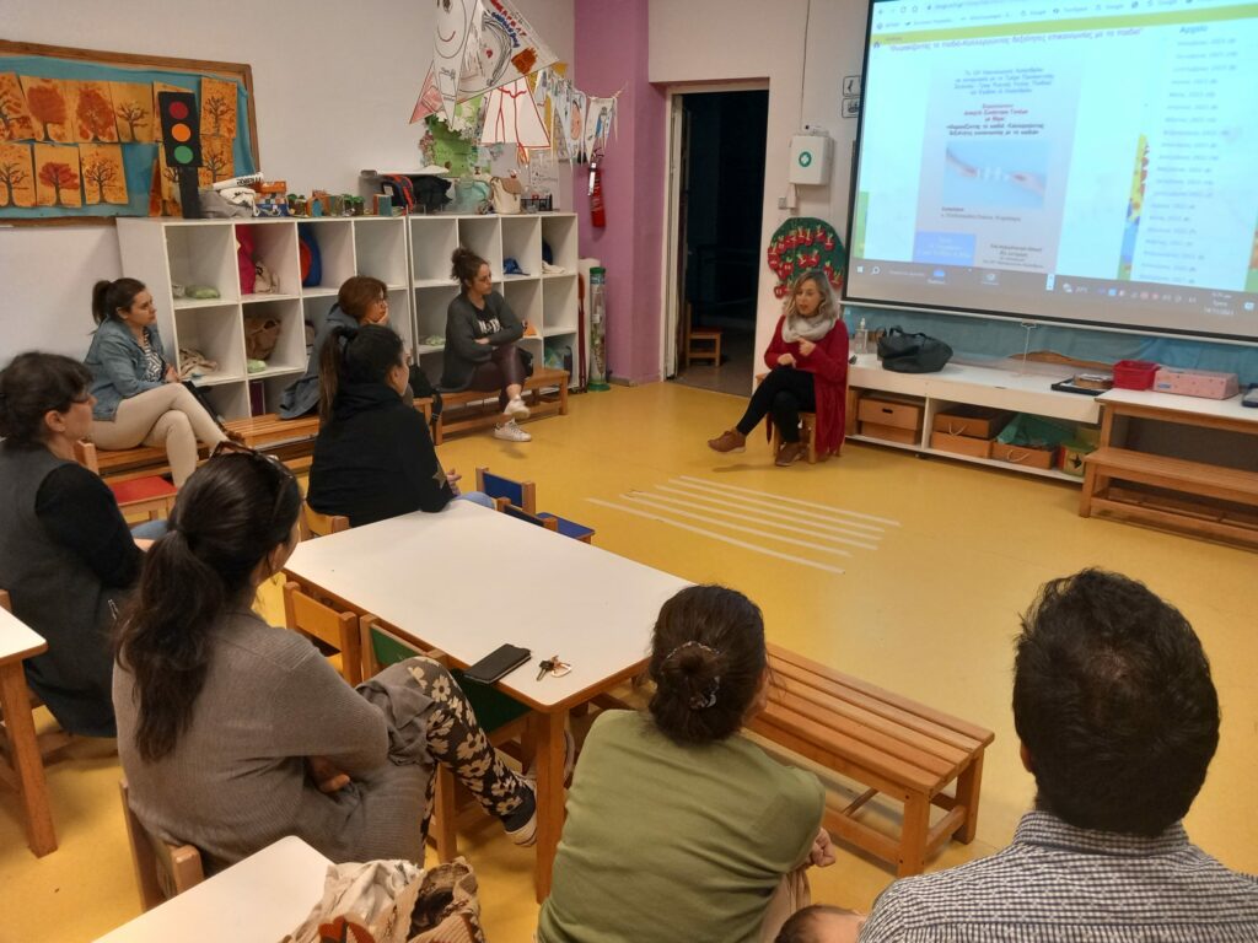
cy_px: 472
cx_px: 629
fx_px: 981
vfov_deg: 51.4
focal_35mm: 27
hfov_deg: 65.3
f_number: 1.8
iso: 200
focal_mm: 4
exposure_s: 1/50
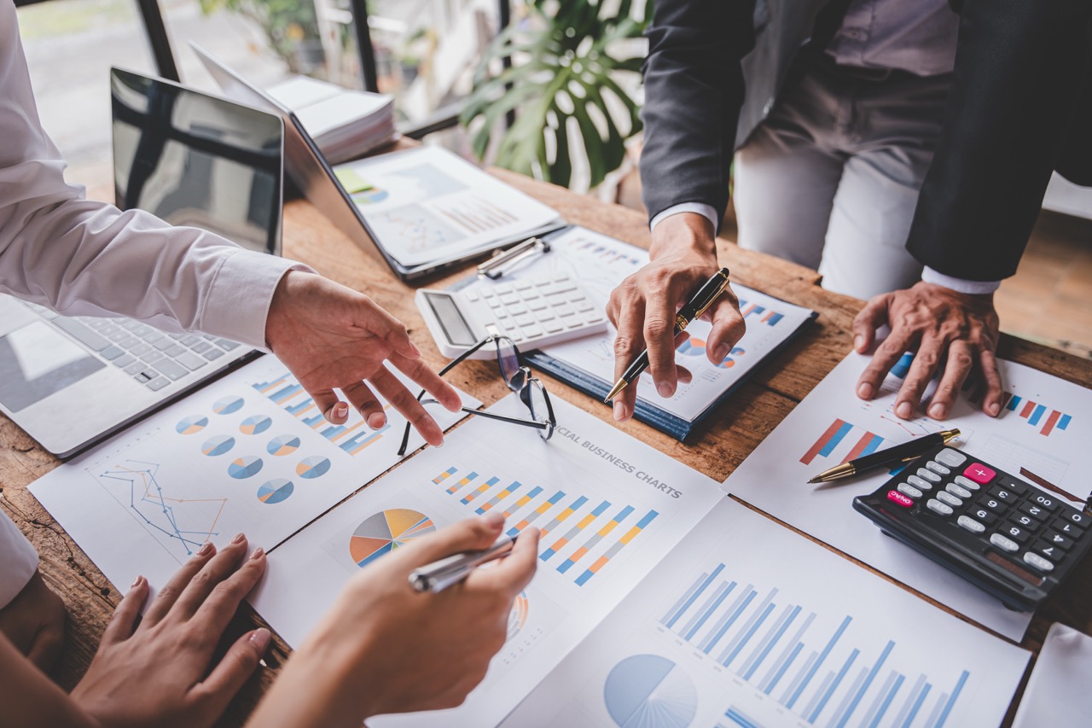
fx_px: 825
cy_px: 364
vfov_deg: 47.6
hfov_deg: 67.0
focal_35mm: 27
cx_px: 546
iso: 200
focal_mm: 27.2
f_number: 2.8
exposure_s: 1/200
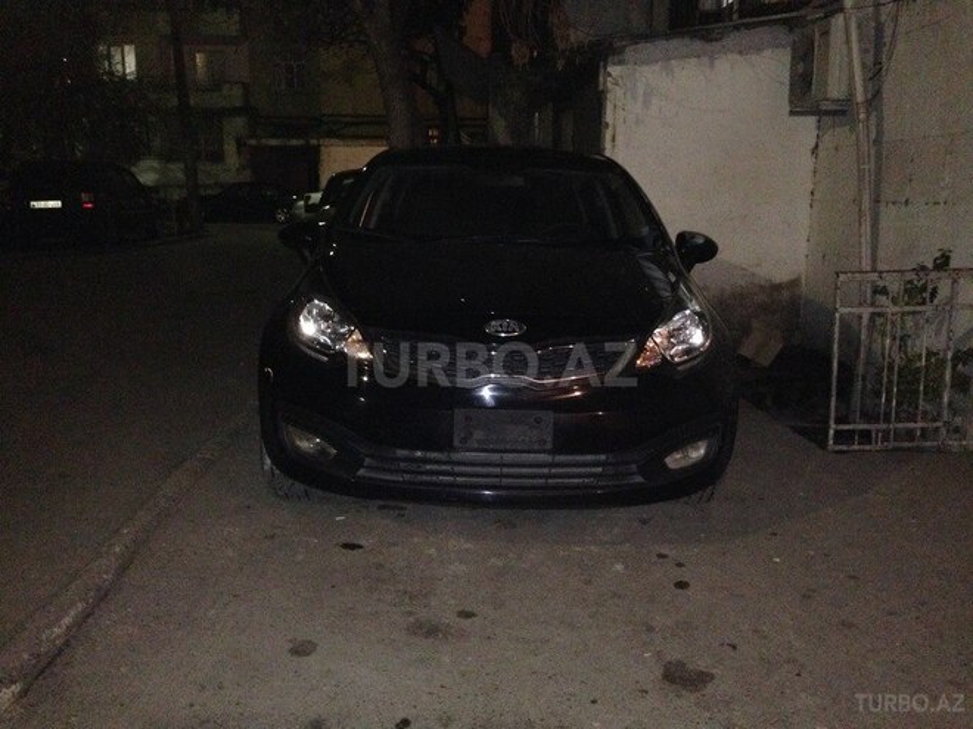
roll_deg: -1.1
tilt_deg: -10.3
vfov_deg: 42.9
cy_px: 364
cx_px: 486
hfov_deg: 55.4
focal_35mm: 33
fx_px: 928
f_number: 2.4
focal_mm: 4.12
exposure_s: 1/16
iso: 800
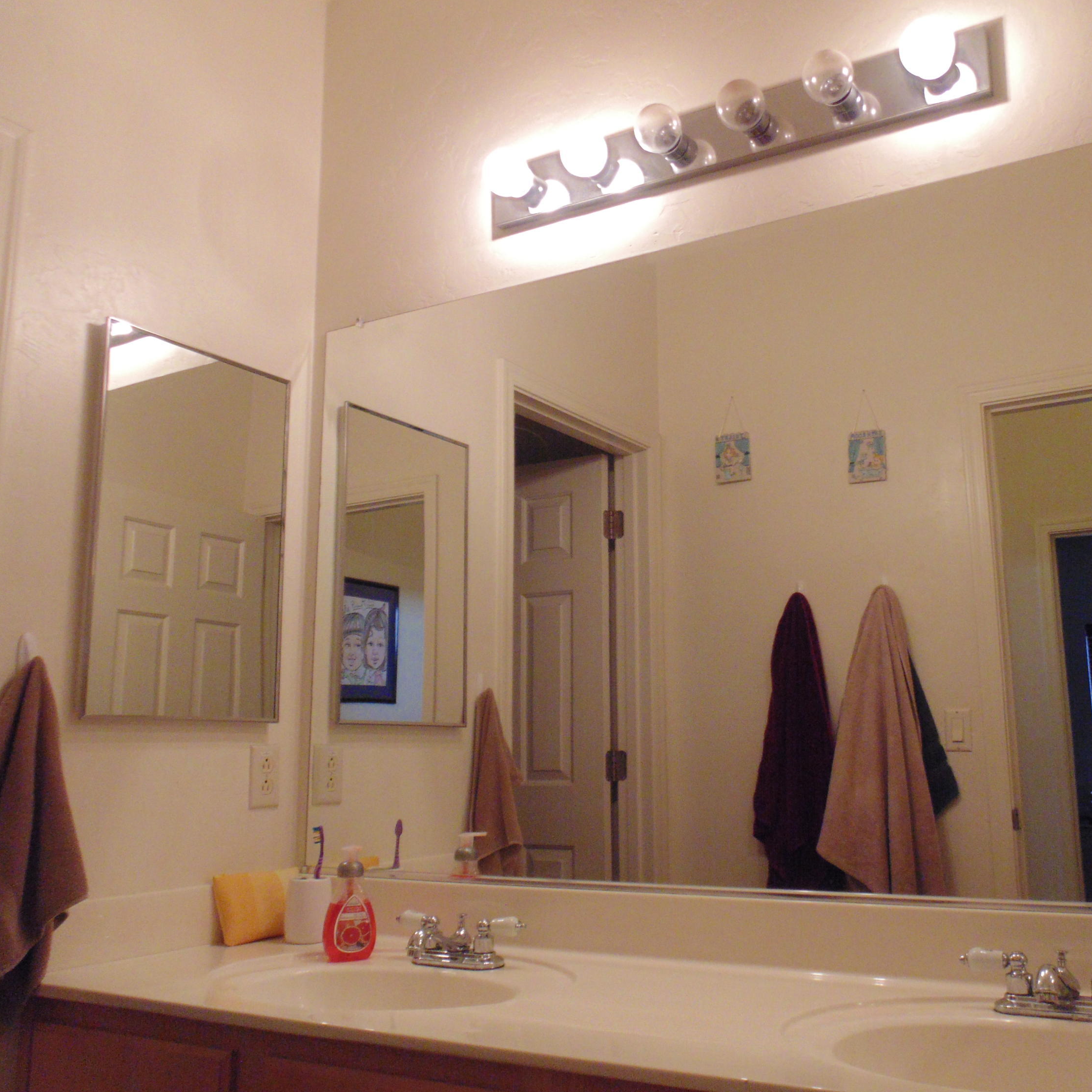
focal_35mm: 32
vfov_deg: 51.1
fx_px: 1142
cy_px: 547
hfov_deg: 50.9
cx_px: 636
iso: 250
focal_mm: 4.8
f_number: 3.2
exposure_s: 1/30
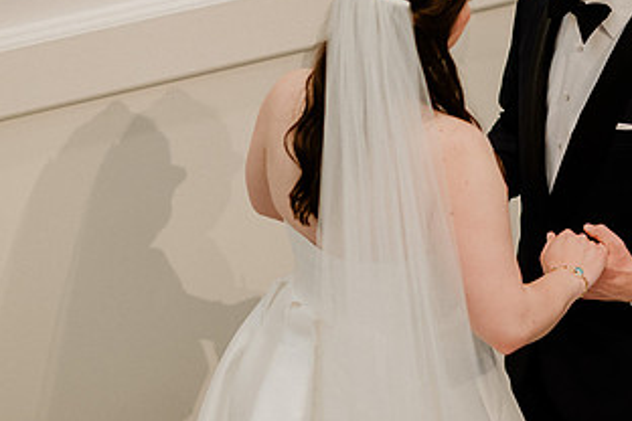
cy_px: 166
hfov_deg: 10.5
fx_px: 3423
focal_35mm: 195
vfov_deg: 7.0
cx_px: 393
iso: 800
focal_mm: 105
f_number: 1.8
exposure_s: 1/400
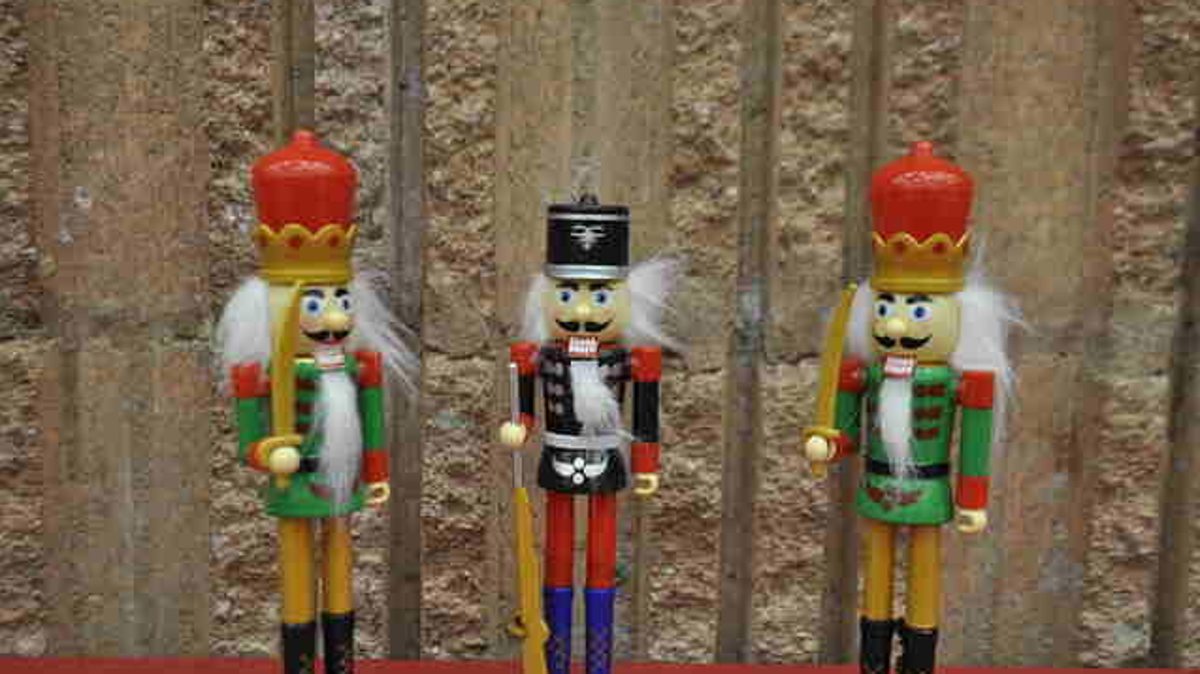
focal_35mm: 41
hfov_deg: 49.4
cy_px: 391
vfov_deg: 28.9
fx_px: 1304
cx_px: 601
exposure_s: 1/40
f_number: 4
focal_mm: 26
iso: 560
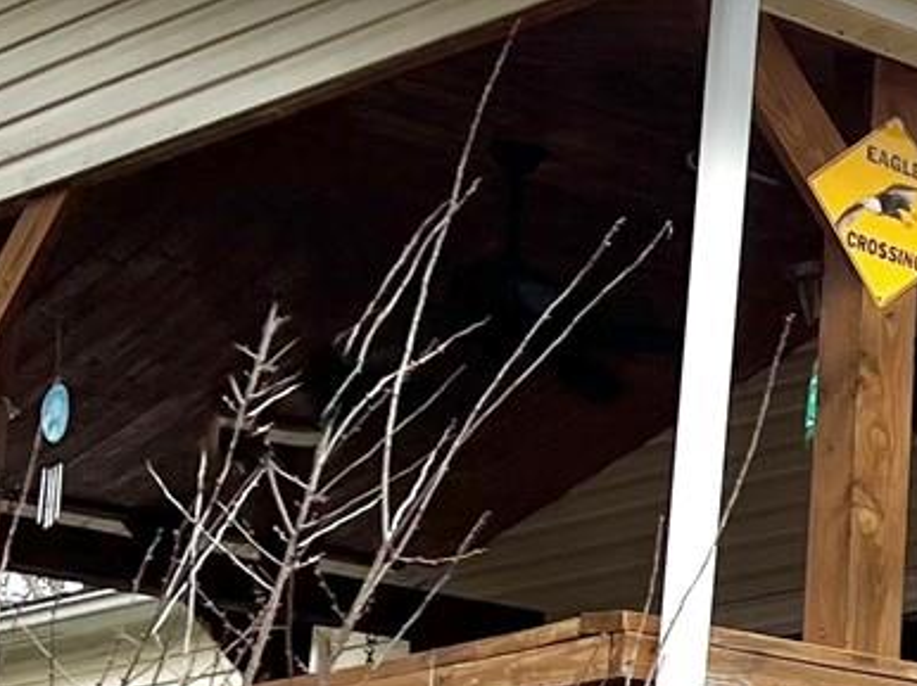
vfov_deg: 10.7
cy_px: 641
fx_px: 3653
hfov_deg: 13.1
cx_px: 1585
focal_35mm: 138
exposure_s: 1/887
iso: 50
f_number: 1.5
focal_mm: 5.7
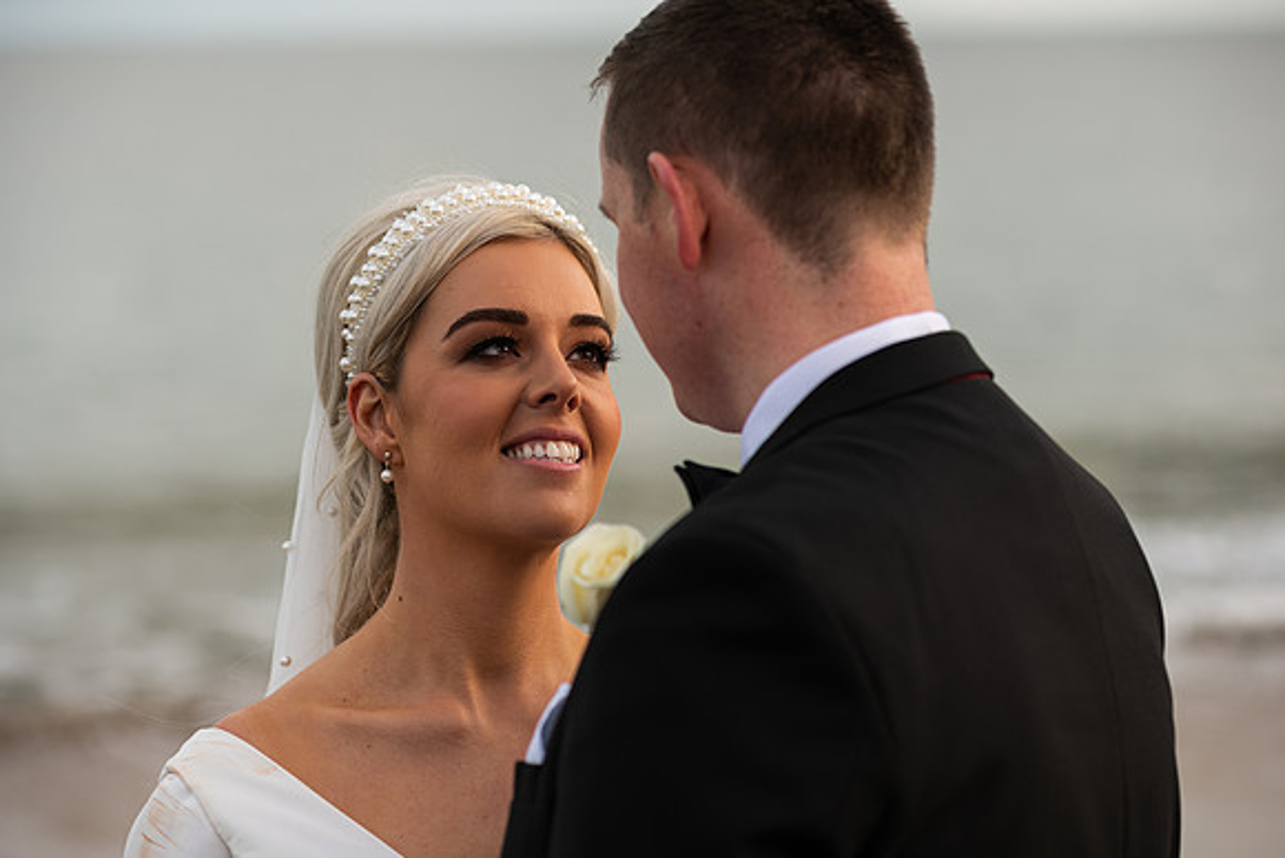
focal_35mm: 105
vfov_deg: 13.0
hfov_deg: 19.5
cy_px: 429
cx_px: 642
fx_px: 3749
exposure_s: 1/200
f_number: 3.5
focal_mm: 105
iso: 80
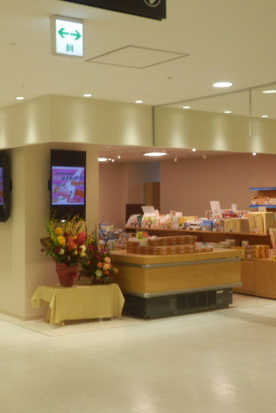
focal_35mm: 62
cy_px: 206
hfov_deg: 21.9
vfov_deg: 32.4
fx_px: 712
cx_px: 129
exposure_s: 1/40
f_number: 4.2
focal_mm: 7.9
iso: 125
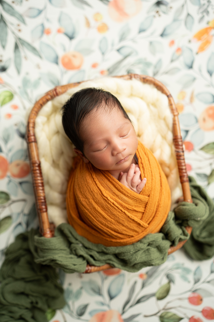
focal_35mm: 35
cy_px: 161
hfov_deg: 37.9
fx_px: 312
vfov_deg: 54.4
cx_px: 107
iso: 100
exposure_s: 1/200
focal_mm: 35
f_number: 2.2
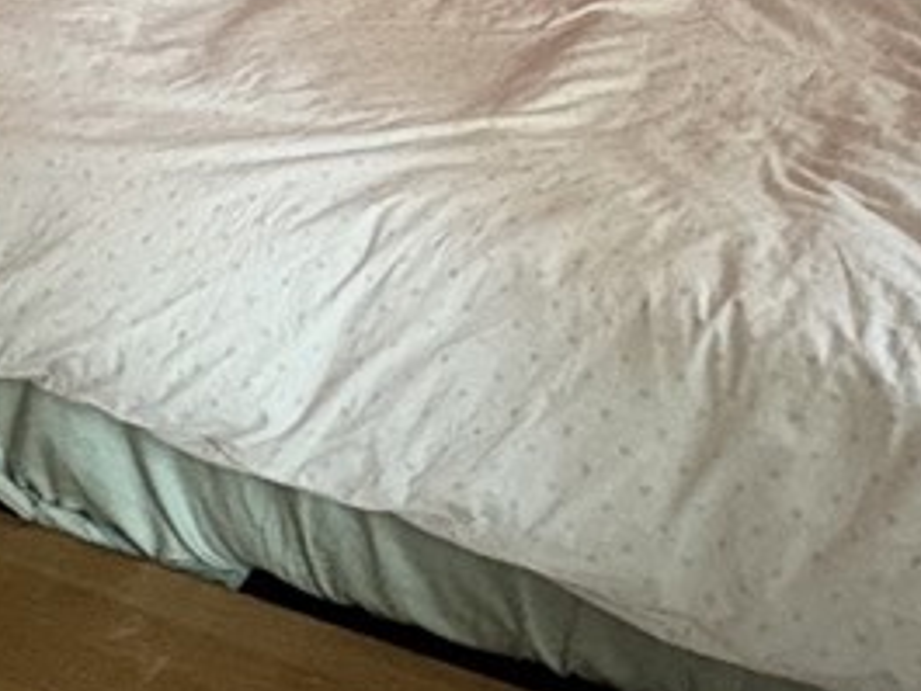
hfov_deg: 26.2
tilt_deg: -6.0
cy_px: -608
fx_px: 1970
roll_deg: +1.6
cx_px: 601
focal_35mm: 74
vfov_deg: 16.3
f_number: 2.2
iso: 500
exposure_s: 1/60
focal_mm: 2.22
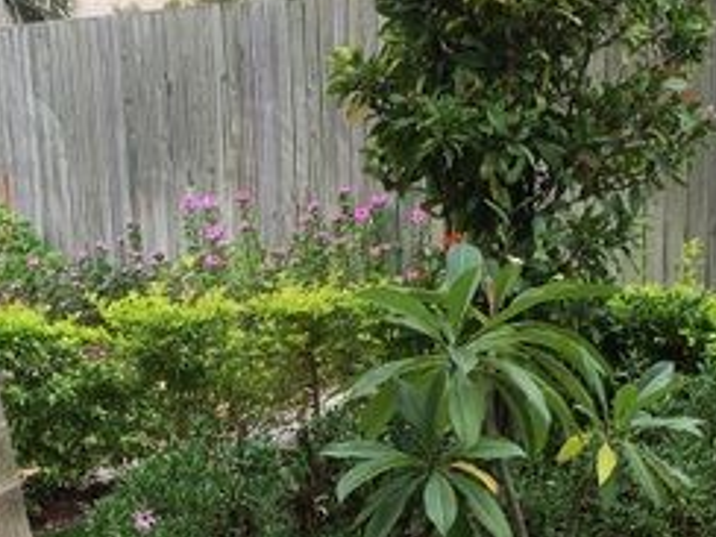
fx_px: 1965
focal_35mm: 95
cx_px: 261
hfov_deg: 20.6
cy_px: 549
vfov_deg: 15.3
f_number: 2.2
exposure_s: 1/269
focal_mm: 4.15
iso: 25
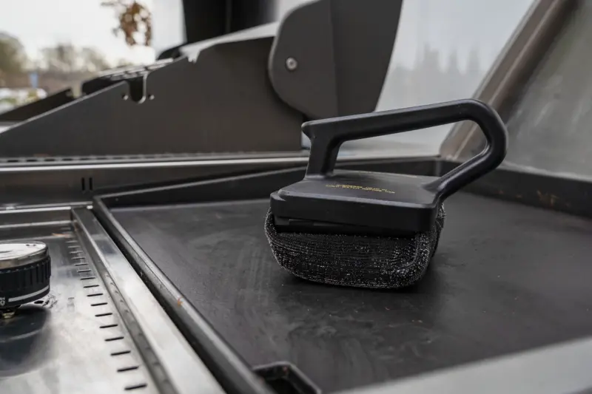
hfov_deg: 54.4
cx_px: 296
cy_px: 197
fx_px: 575
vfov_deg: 37.8
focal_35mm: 35
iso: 320
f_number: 7.1
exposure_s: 1/200
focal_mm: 35
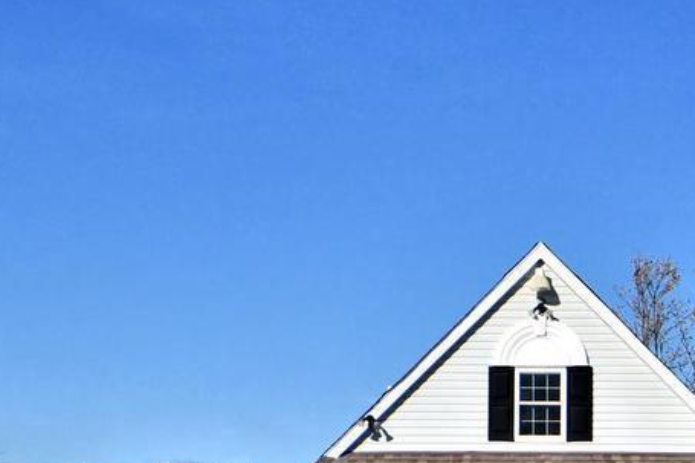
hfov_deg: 17.7
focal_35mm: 114
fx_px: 2200
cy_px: 498
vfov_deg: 11.8
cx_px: 613
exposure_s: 1/4000
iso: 640
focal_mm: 24
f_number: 8
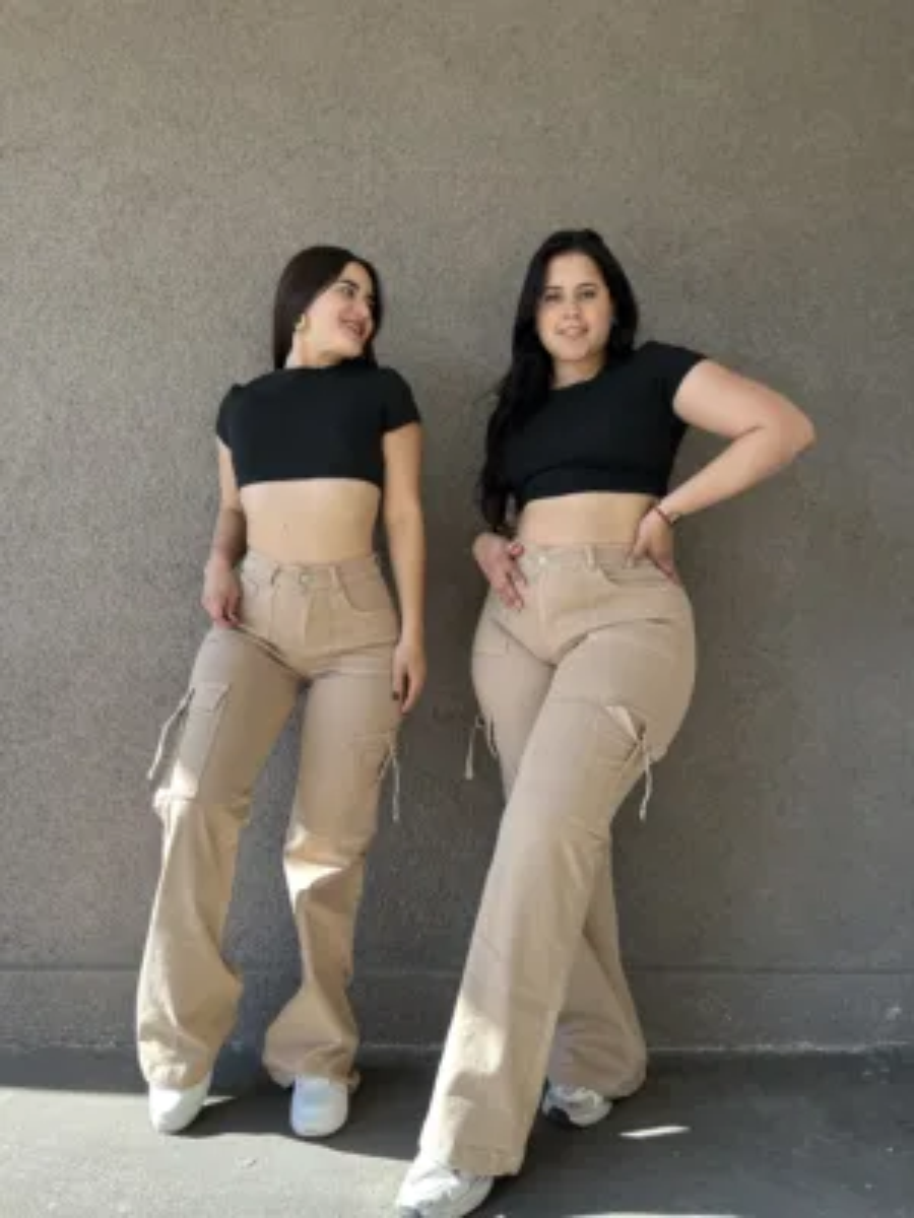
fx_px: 915
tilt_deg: +4.0
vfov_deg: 67.3
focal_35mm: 26
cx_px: 457
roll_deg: -1.6
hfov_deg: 53.1
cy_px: 609
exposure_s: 1/304
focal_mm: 5.7
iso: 50
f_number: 1.5
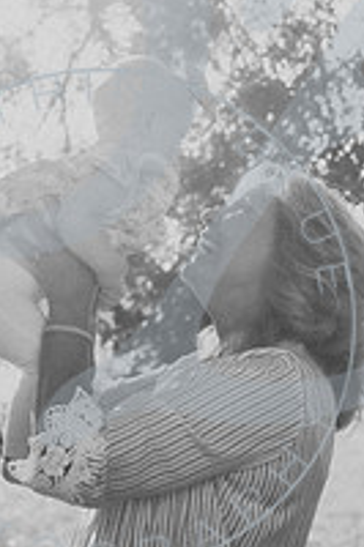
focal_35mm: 72
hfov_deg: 18.9
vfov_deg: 27.6
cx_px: 224
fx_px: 1094
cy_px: 115
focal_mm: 32
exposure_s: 1/1000
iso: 100
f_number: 2.8
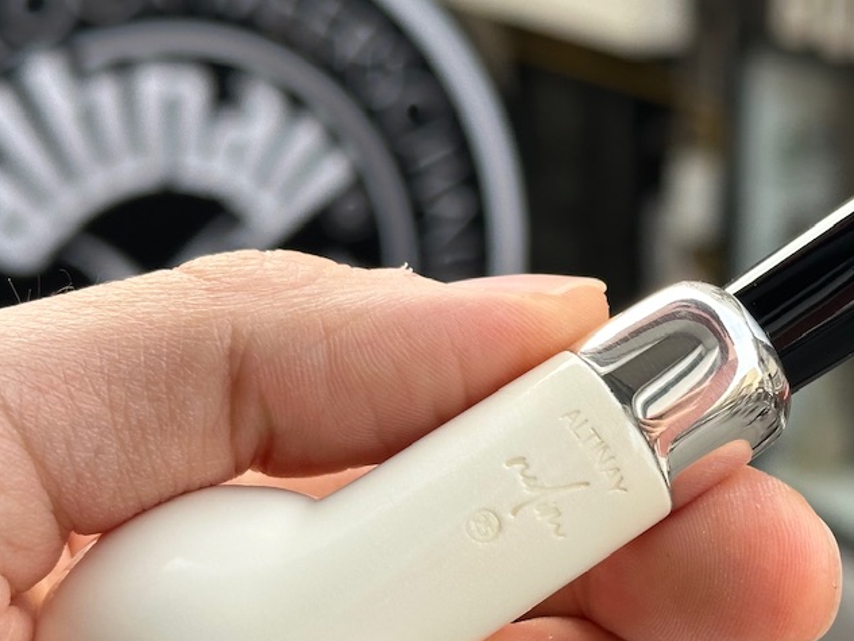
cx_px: 685
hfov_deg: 20.0
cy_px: 385
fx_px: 2394
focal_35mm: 97
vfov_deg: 15.2
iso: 64
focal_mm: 6.86
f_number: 1.78
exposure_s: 1/584
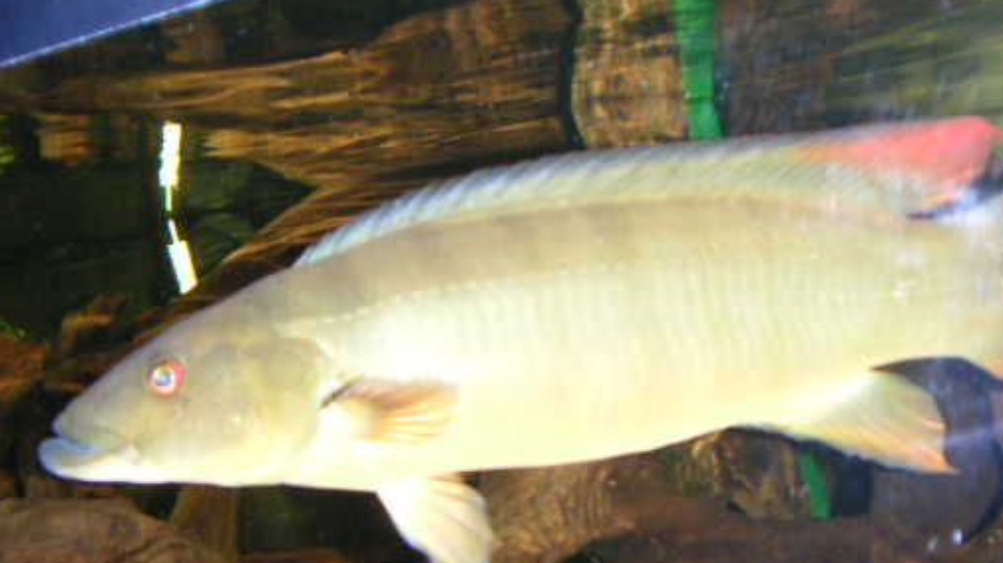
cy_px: 402
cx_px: 555
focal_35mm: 54
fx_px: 1436
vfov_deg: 22.1
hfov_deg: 38.5
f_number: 2.8
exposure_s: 1/45
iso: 200
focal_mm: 5.1
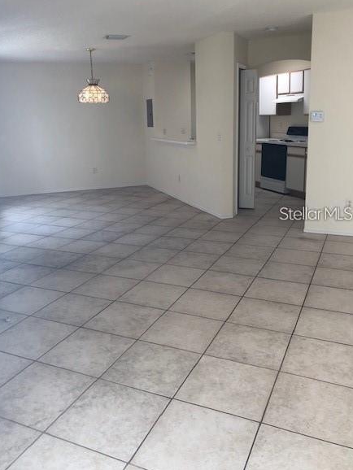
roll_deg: +1.0
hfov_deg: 45.4
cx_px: 161
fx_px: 421
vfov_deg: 58.2
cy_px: 213
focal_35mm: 31
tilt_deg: -12.3
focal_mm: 4
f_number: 1.8
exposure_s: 1/120
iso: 40
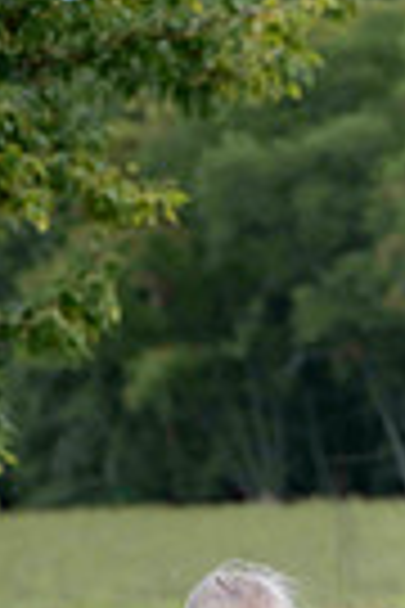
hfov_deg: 5.1
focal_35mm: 266
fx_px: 4488
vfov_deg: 7.6
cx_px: 554
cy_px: 959
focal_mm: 80
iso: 400
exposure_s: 1/400
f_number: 5
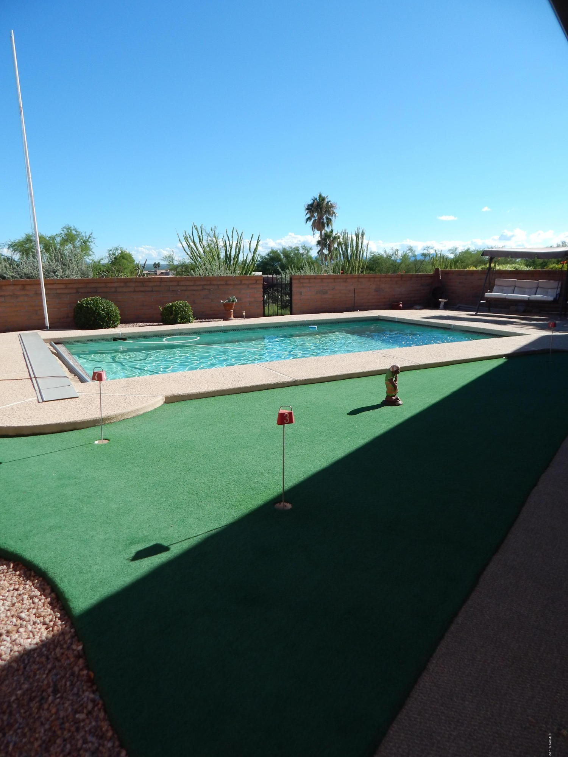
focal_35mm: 23
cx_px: 284
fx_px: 503
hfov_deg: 58.9
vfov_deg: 73.9
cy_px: 378
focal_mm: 4
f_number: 6
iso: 125
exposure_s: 1/400
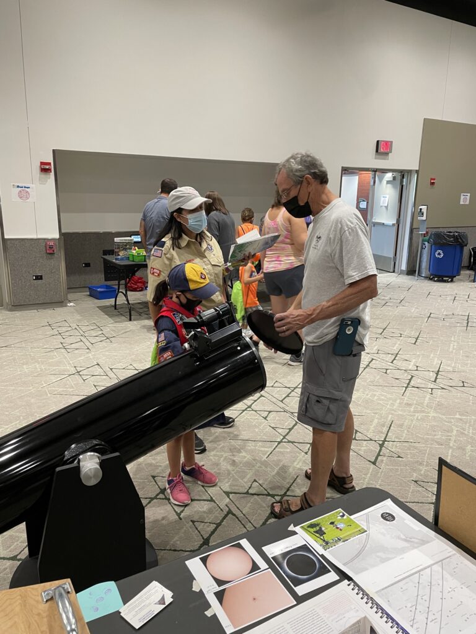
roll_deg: -1.1
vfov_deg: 67.3
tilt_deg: -12.6
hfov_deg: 53.1
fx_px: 477
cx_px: 238
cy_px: 317
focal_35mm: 26
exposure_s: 1/60
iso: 250
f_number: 1.6
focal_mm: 4.2
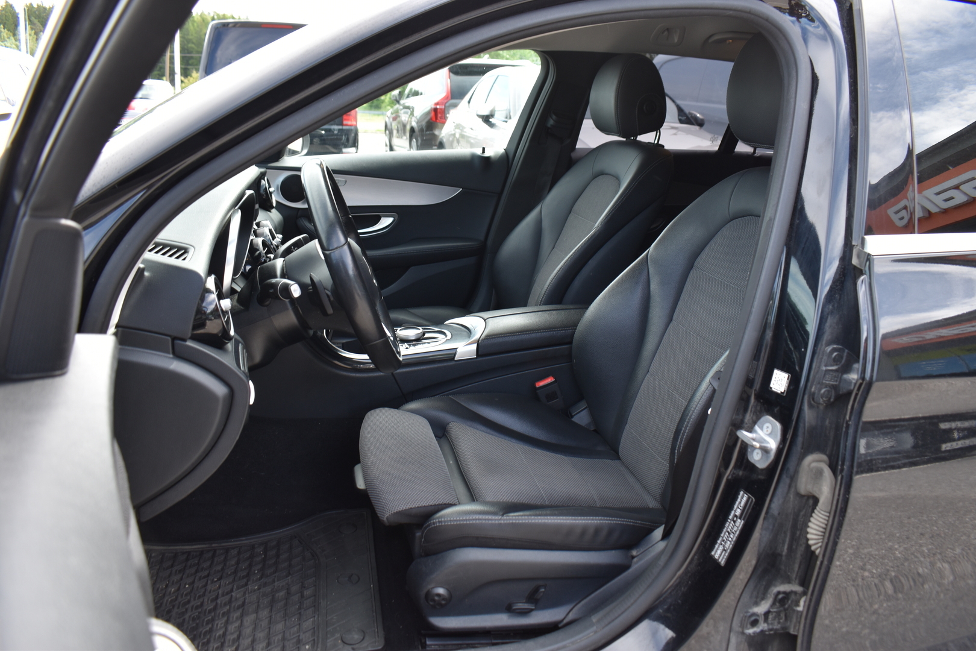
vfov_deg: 47.9
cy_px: 326
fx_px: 732
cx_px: 488
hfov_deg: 67.4
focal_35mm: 27
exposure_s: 1/125
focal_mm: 18
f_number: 5.6
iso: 220
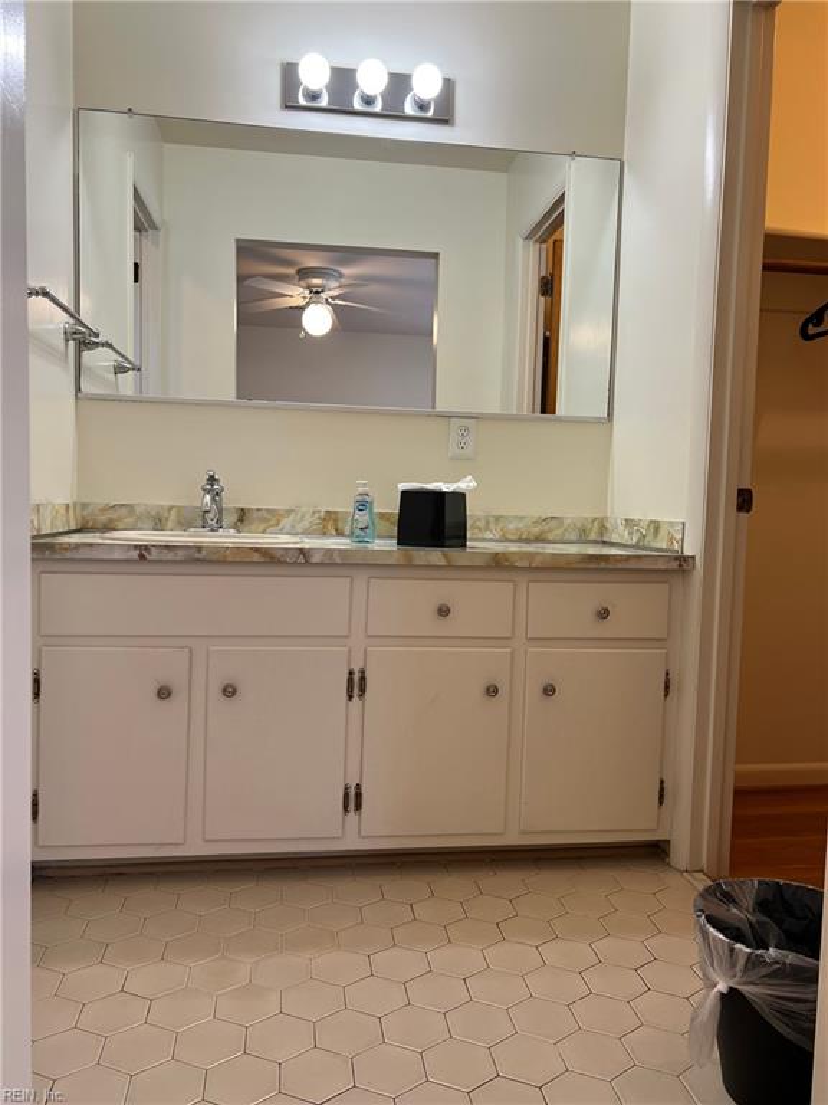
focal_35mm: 26
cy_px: 552
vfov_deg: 67.3
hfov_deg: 53.1
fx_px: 829
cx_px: 414
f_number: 1.5
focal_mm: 5.7
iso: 80
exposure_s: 1/120
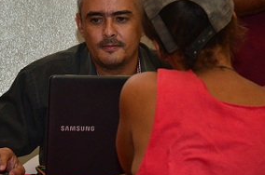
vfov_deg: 4.9
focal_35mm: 277
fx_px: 2034
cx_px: 127
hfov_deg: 7.5
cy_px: 84
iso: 1600
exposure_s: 1/125
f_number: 5.6
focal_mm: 105
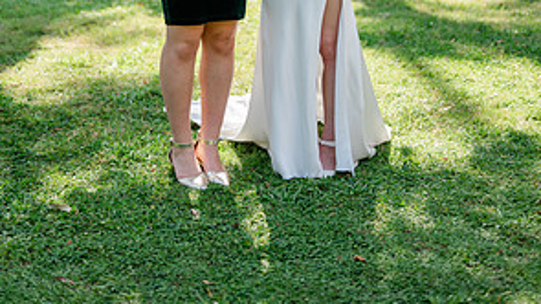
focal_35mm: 80
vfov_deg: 14.4
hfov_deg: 26.5
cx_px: 268
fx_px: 1148
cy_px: -101
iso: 64
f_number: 1.8
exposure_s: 1/800
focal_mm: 50
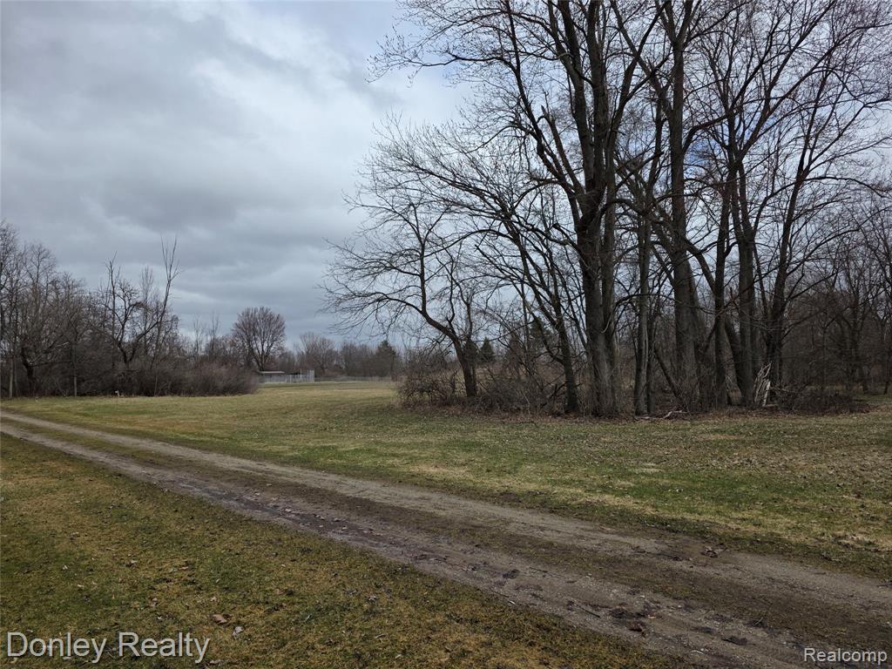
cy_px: 334
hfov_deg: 73.9
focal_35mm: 23
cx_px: 446
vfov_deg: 58.9
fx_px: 593
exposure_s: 1/5153
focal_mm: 6.3
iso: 80
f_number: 1.7
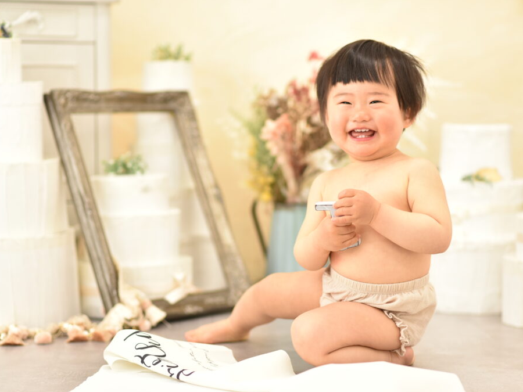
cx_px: 281
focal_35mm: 93
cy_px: 197
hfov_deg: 21.1
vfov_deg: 15.9
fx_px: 1405
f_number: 2.2
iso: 400
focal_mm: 85
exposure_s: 1/160
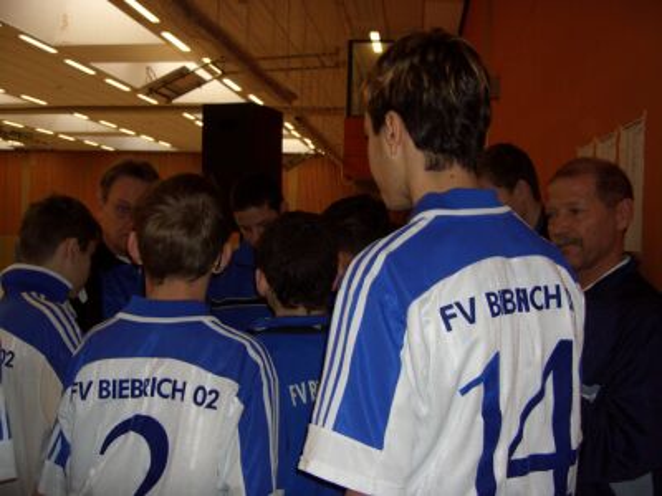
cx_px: 331
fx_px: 746
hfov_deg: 47.9
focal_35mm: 39
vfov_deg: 36.8
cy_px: 248
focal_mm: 8
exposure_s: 1/60
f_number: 2.8
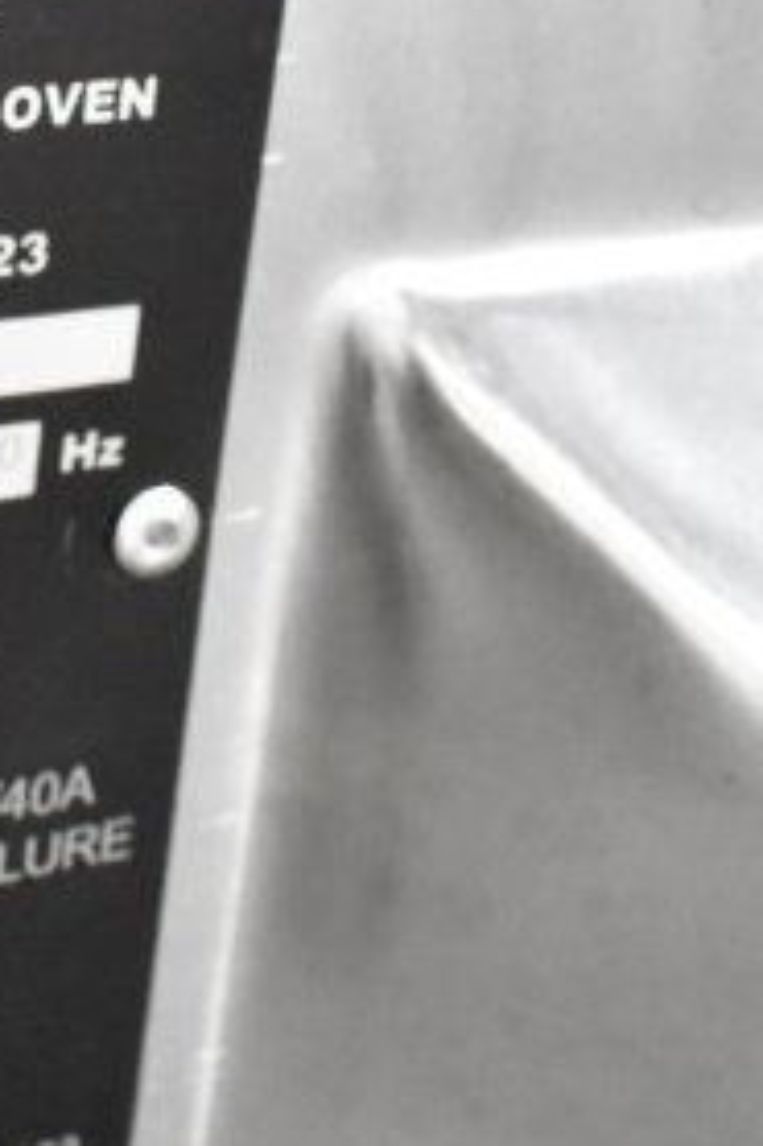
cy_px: 311
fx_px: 2833
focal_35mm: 89
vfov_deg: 22.7
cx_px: -487
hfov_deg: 14.1
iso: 6400
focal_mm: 18
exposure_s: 1/125
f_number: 5.6
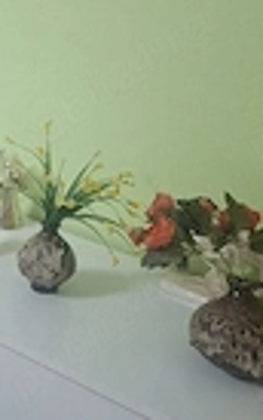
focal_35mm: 71
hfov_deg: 17.4
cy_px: 123
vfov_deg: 28.6
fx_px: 812
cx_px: -67
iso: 250
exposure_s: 1/33
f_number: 1.8
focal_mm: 5.54
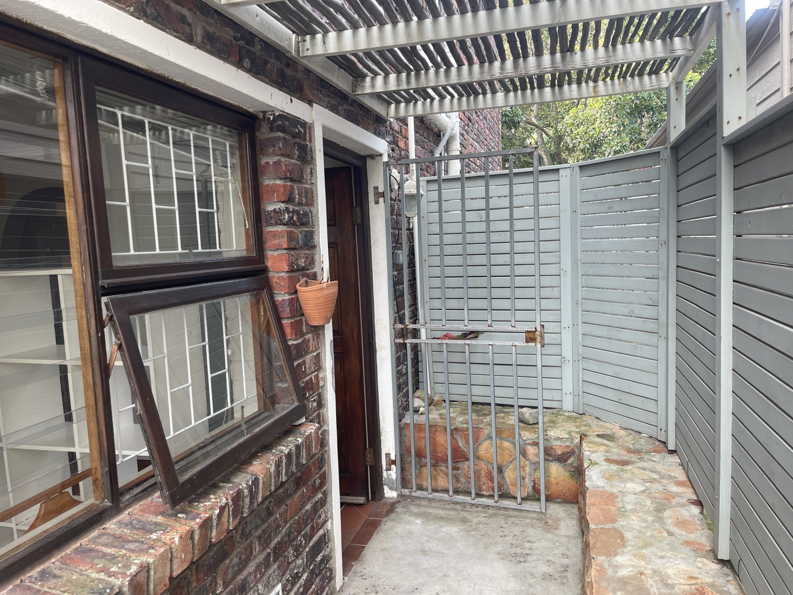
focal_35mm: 25
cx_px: 396
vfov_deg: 54.9
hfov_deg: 69.4
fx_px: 573
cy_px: 298
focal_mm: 5.1
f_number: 1.6
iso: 40
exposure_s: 1/121
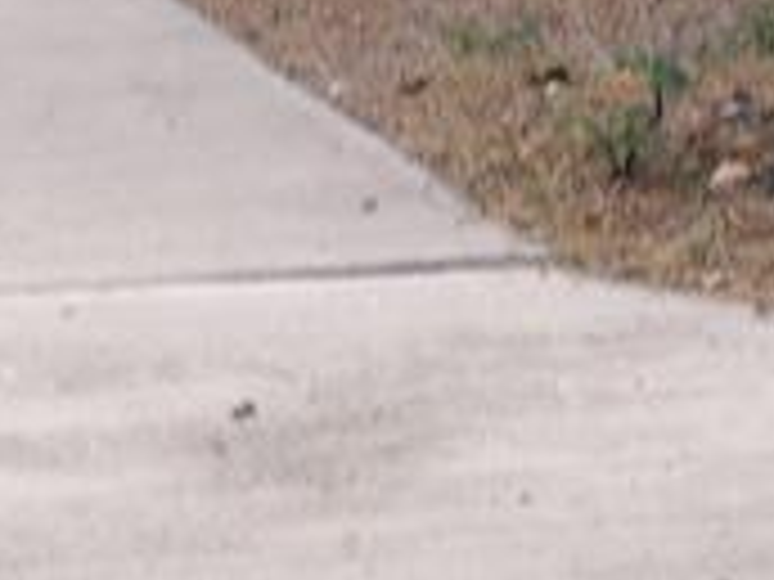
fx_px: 5076
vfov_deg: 6.5
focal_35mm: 227
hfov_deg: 8.6
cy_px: 189
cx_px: 882
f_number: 4.4
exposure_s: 1/80
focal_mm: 10.9
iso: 80
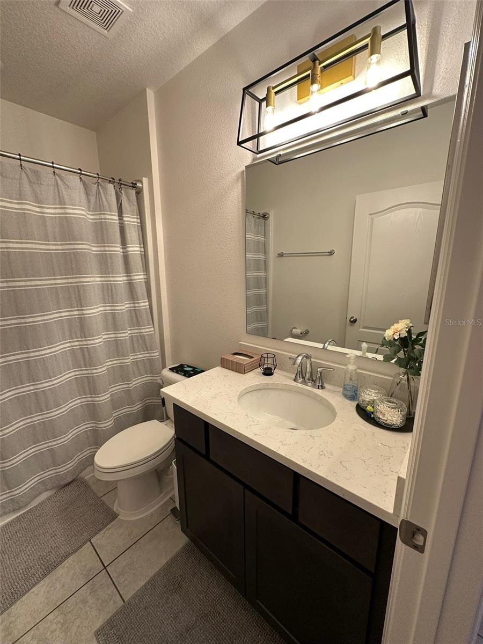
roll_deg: -0.4
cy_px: 322
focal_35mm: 14
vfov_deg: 102.1
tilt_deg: -10.5
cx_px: 242
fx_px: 260
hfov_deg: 85.7
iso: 200
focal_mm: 2.22
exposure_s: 1/120
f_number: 2.2
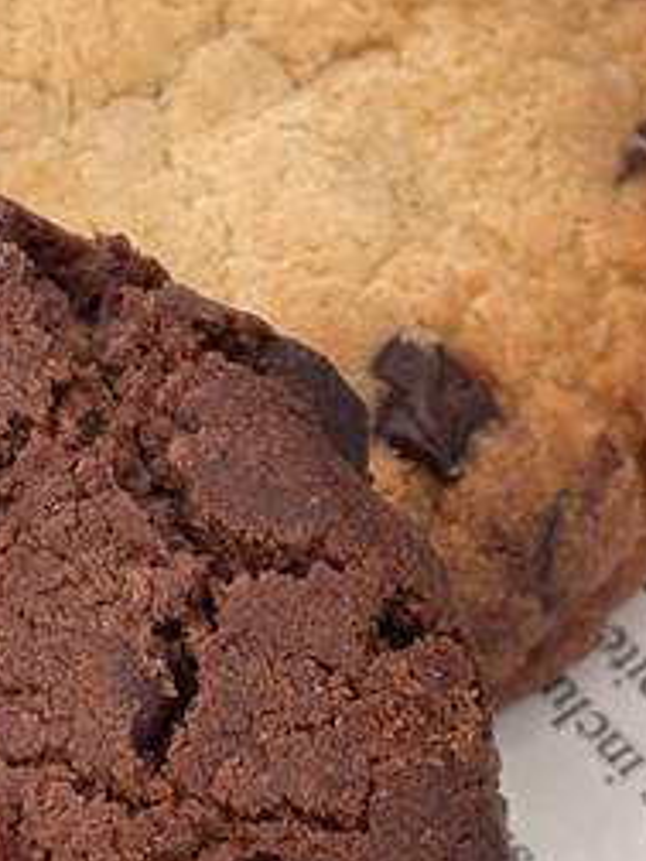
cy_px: 538
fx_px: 3757
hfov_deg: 9.7
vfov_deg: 13.1
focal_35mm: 151
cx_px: -34
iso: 80
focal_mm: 5.96
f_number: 1.6
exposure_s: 1/120
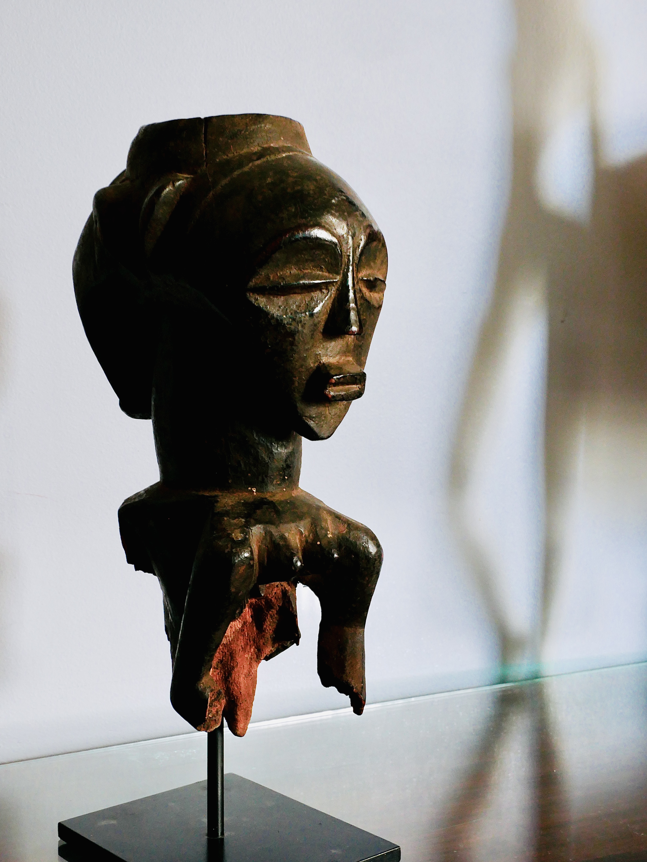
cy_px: 431
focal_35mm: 50
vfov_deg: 38.2
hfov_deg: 29.1
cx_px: 324
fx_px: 1245
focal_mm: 25
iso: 800
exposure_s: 1/4
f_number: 11
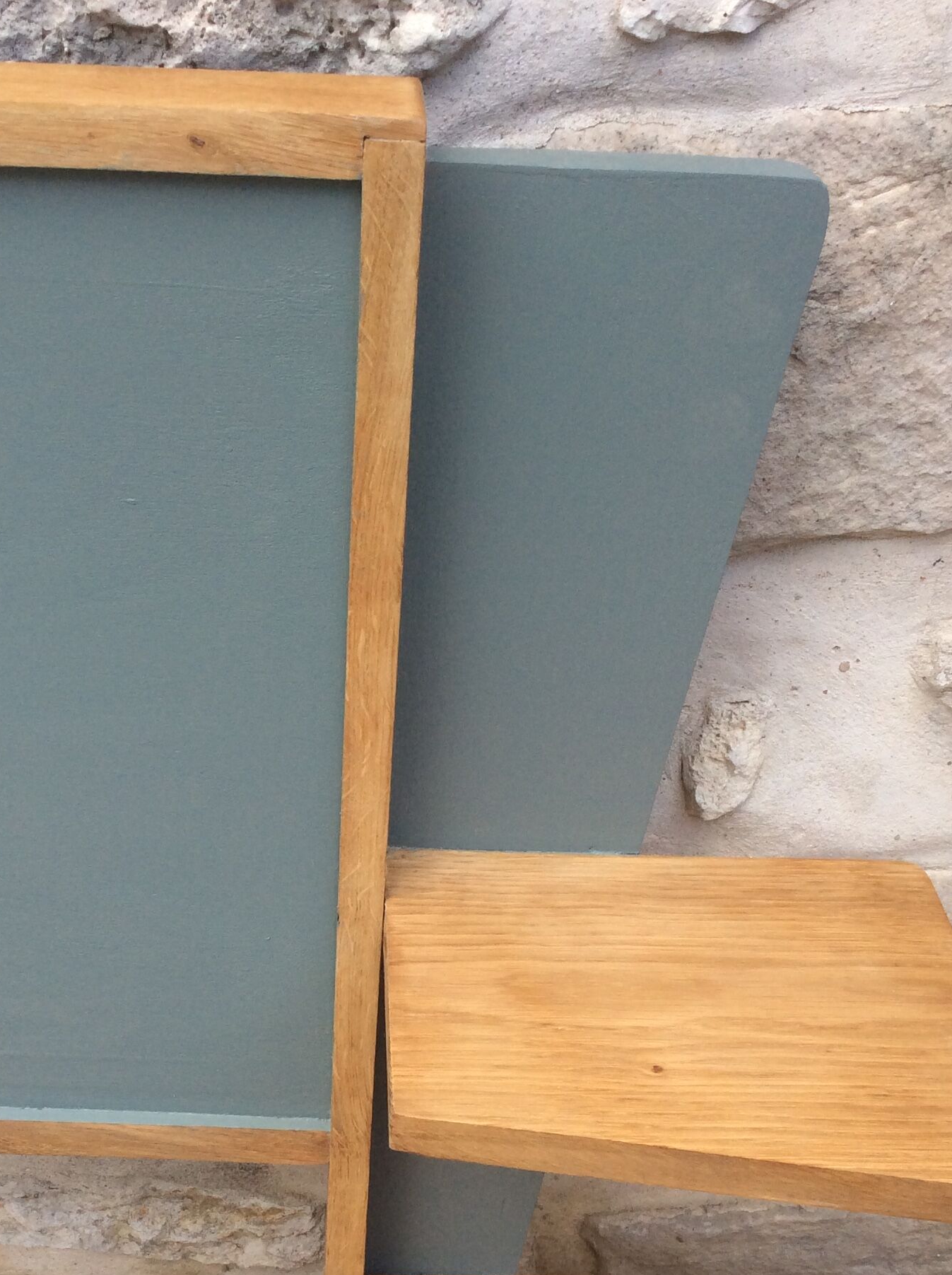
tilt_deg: -42.0
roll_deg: -3.1
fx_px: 1691
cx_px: 358
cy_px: 803
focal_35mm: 46
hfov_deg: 31.3
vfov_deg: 41.0
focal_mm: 3.3
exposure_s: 1/100
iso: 40
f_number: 2.4
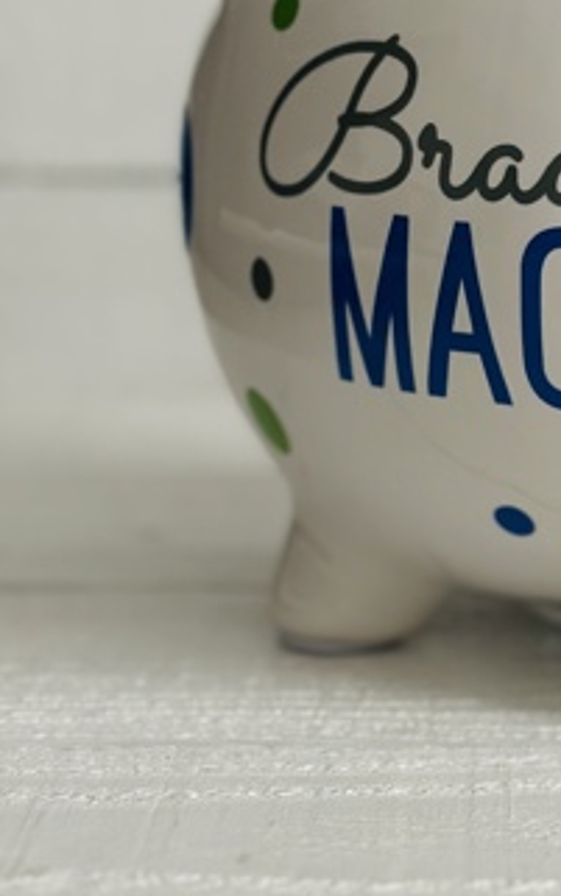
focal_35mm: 111
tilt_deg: -9.7
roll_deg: +0.2
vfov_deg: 18.7
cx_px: 593
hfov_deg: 11.7
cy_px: 290
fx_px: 2712
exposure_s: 1/60
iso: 125
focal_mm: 6.86
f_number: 1.78
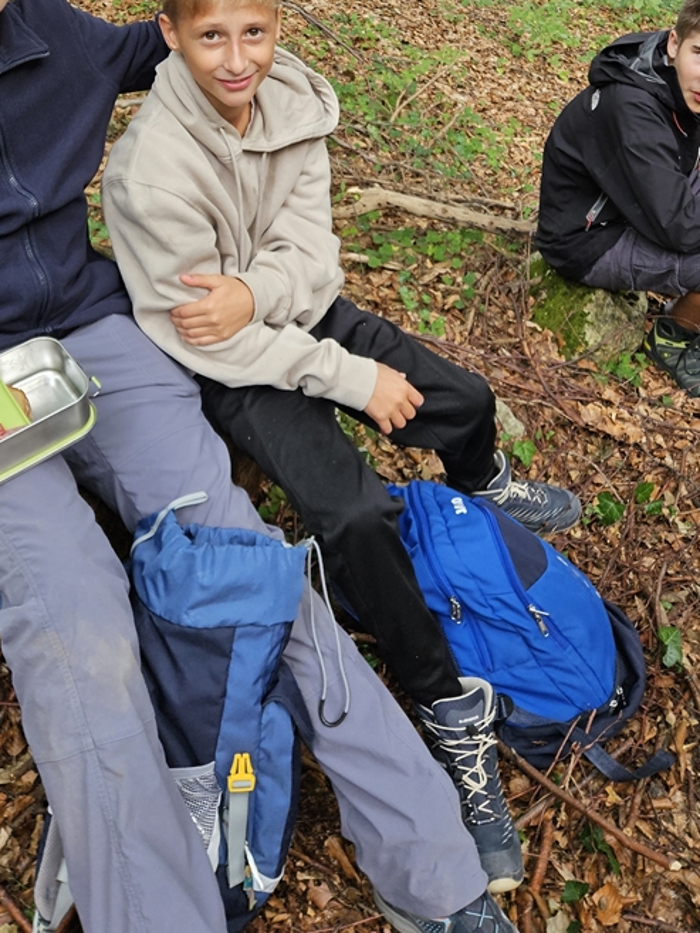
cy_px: 116
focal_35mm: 42
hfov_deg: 34.3
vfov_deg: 41.7
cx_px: 285
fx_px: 1132
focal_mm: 5.4
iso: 80
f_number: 1.8
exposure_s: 1/100
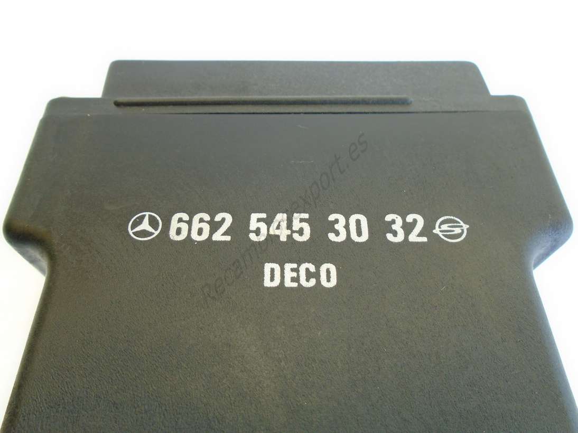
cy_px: 216
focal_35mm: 26
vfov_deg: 53.0
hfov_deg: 67.3
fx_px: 434
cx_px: 289
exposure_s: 1/80
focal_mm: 4.6
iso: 100
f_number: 3.2
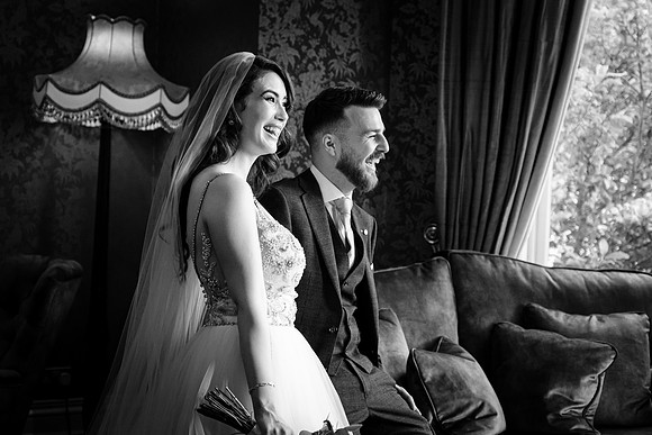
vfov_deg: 18.9
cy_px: 196
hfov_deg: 28.0
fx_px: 1307
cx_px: 294
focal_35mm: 72
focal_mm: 42.7
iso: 1600
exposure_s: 1/250
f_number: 3.2
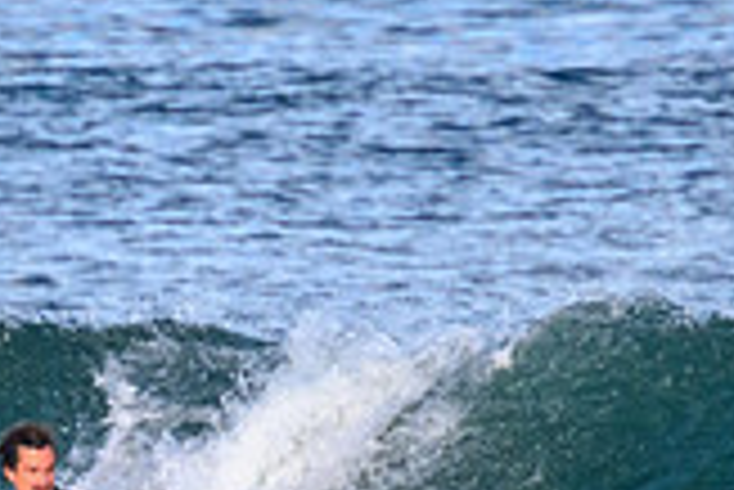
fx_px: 67403
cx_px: 12
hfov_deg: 0.6
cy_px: 521
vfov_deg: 0.4
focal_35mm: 3303
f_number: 11
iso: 2500
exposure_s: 1/2000
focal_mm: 800
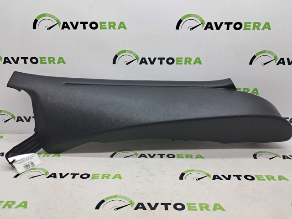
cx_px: 146
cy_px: 110
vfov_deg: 51.3
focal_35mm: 27
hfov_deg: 65.4
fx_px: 228
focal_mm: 4
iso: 50
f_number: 1.8
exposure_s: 1/50
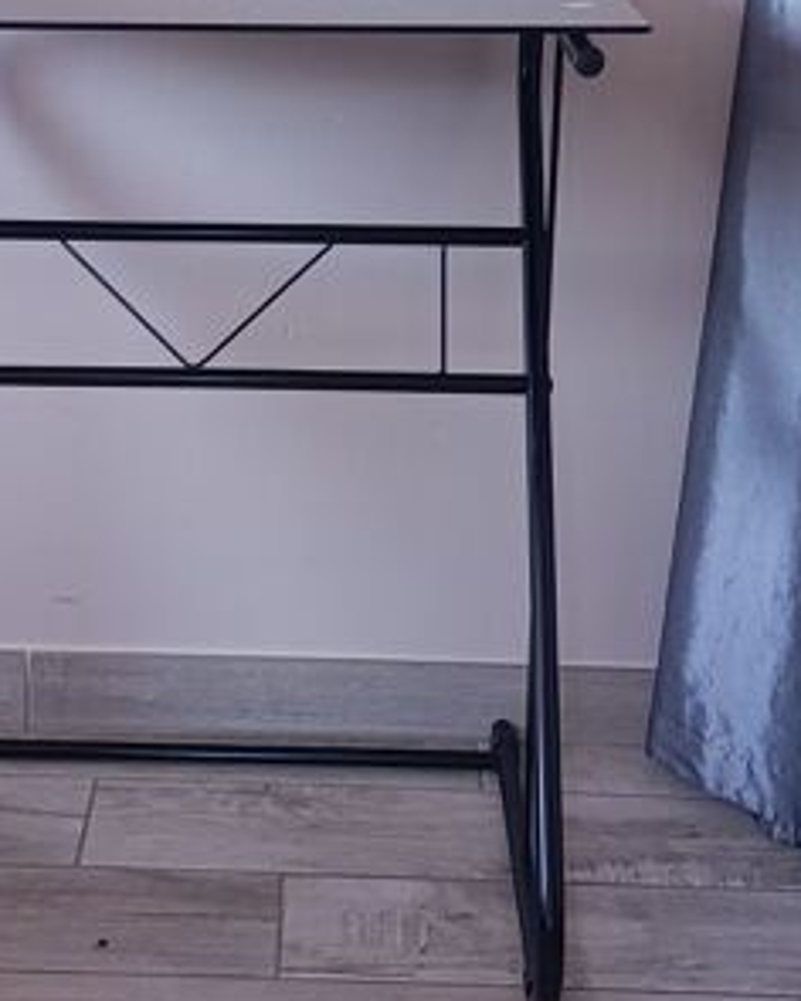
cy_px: 253
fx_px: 2193
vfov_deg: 25.4
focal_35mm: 74
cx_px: 234
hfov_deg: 20.6
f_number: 1.6
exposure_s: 1/25
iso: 1250
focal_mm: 6.14
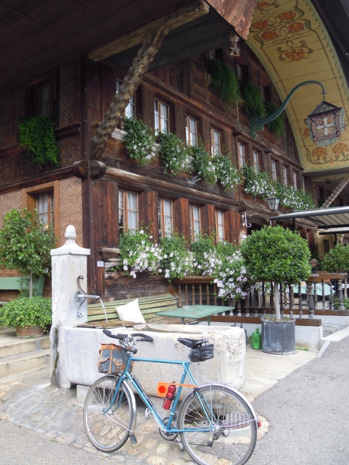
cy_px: 232
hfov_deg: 44.2
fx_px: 430
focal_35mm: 32
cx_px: 174
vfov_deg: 56.8
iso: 100
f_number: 2.8
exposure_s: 1/160
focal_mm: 5.7
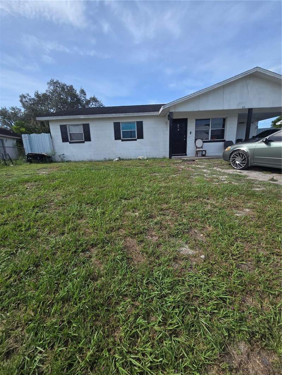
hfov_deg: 89.9
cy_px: 188
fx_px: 141
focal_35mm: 13
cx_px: 141
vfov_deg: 106.2
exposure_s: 1/1894
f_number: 2.2
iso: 50
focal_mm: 2.2
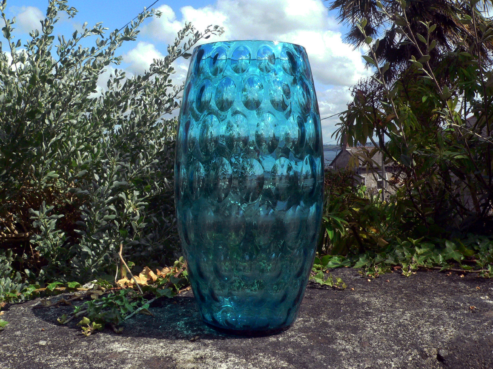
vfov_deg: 39.7
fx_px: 513
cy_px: 184
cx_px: 246
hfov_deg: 51.4
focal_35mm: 36
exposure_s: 1/1000
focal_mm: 6
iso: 400
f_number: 6.5
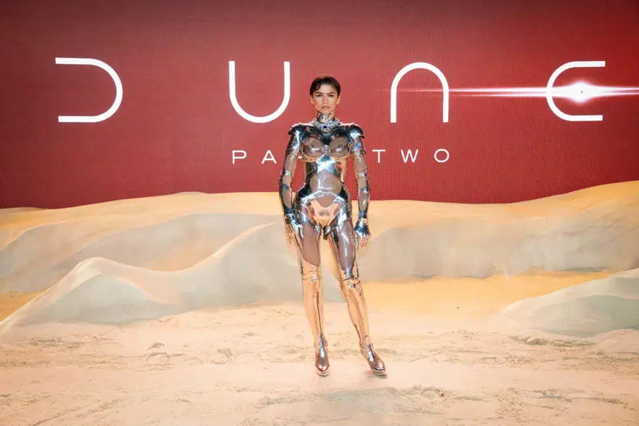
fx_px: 816
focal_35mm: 46
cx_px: 320
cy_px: 213
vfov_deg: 29.2
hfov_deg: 42.8
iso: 500
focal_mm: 46
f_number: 4
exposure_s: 1/200
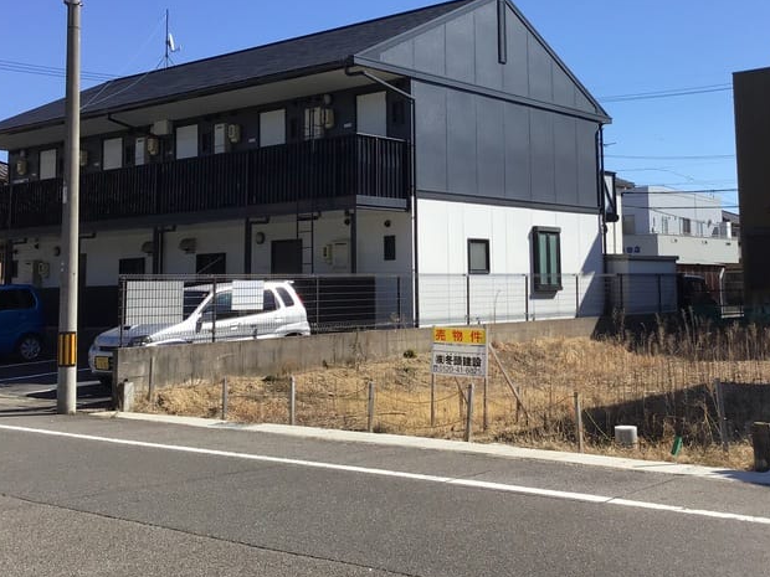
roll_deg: +0.6
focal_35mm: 45
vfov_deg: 31.8
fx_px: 1001
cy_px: 176
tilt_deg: +6.0
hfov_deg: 41.7
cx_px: 488
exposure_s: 1/1274
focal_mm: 3.3
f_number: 2.4
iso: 25
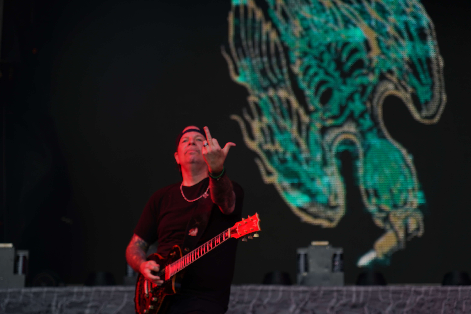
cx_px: 236
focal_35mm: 105
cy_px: 157
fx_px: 1374
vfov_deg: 13.0
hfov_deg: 19.5
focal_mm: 105
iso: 100
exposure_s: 1/125
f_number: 4
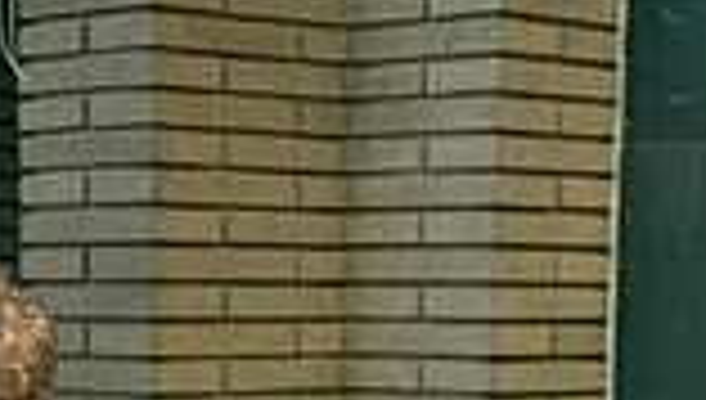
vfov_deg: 8.4
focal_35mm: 139
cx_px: 211
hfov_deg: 15.4
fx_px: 2607
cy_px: 771
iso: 1000
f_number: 3.5
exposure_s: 1/160
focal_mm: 36
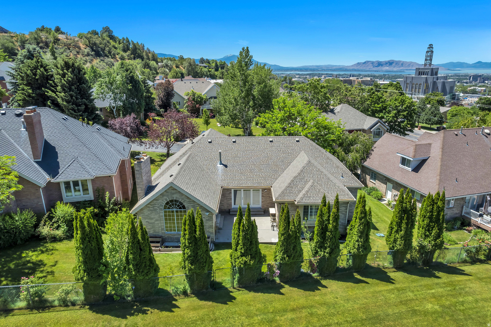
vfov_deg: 57.2
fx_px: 300
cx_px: 246
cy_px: 164
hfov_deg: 78.6
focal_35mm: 22
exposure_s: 1/1250
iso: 100
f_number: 2.8
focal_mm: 8.38
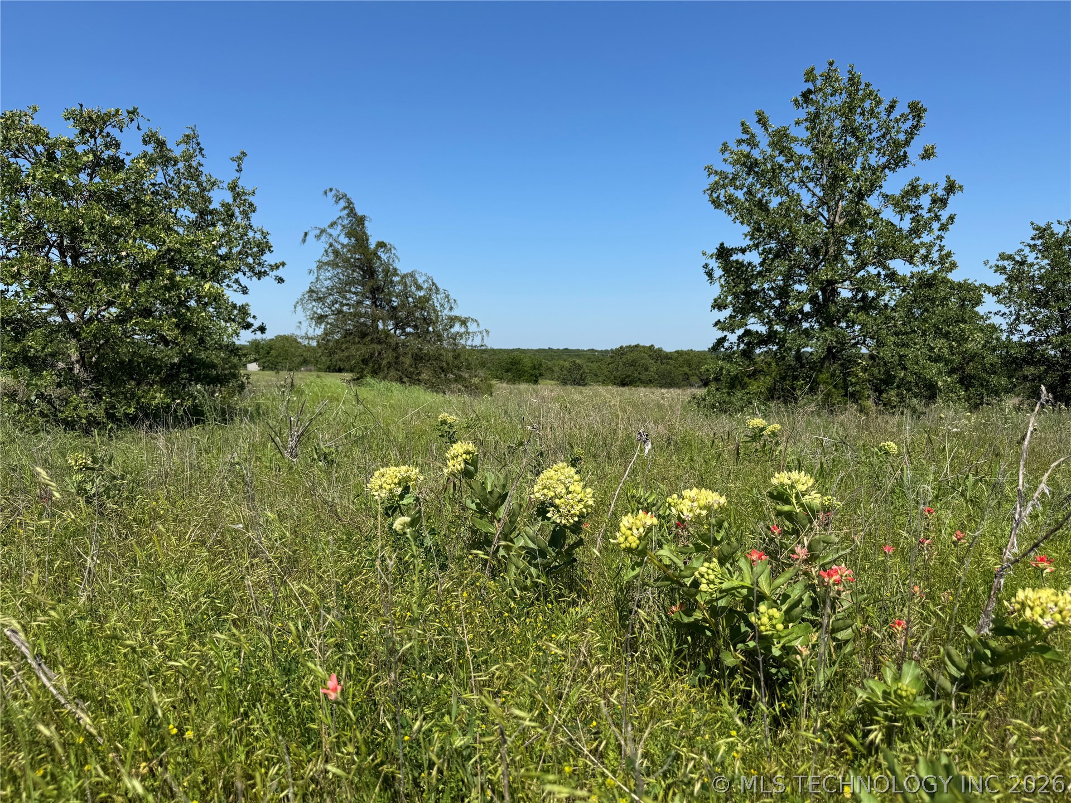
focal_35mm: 24
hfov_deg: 71.6
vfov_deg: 56.8
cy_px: 402
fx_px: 743
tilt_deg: -4.2
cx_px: 536
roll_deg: -0.7
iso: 80
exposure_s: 1/4950
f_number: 1.78
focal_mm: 6.76
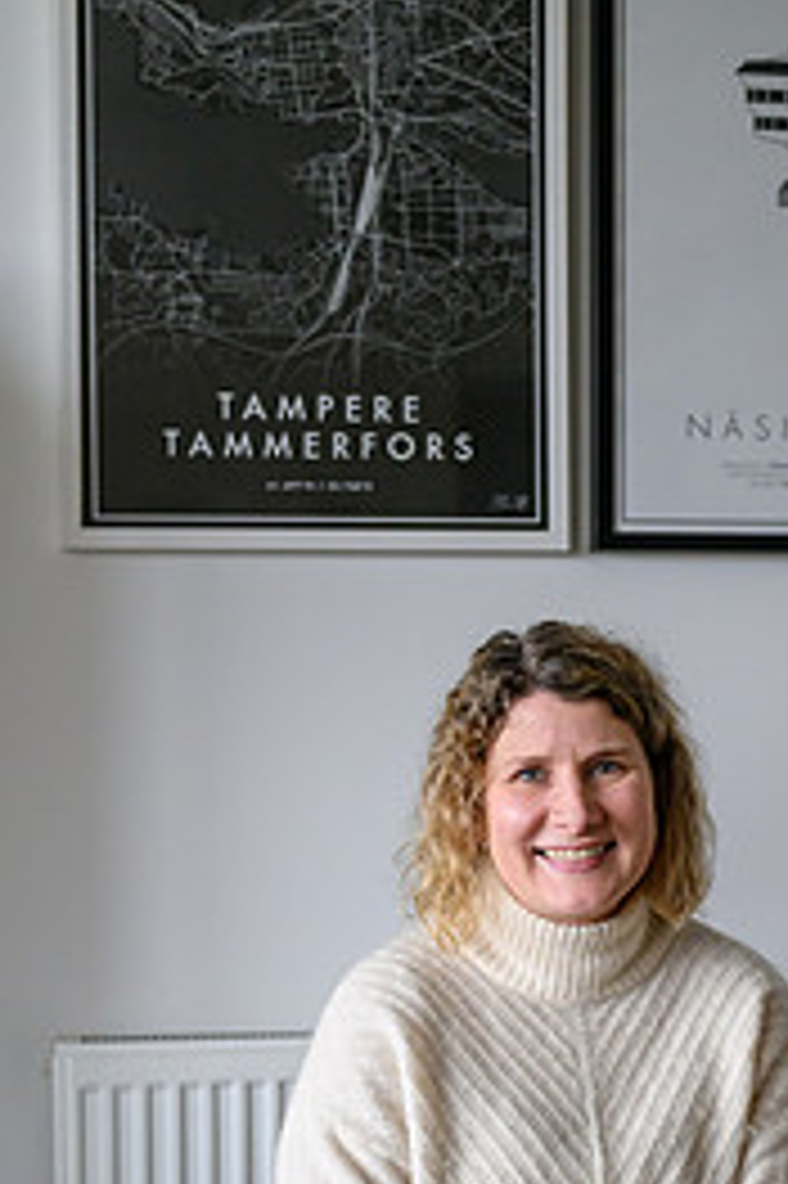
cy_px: 810
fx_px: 2531
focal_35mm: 77
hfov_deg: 17.6
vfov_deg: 26.2
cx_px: 599
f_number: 2.2
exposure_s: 1/250
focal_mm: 45
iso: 3200
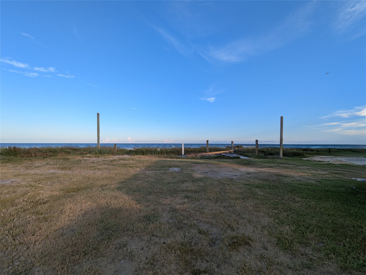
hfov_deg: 102.0
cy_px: 138
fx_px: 148
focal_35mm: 14
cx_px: 183
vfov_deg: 85.7
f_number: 2.2
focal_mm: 1.83
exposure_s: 1/668
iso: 51
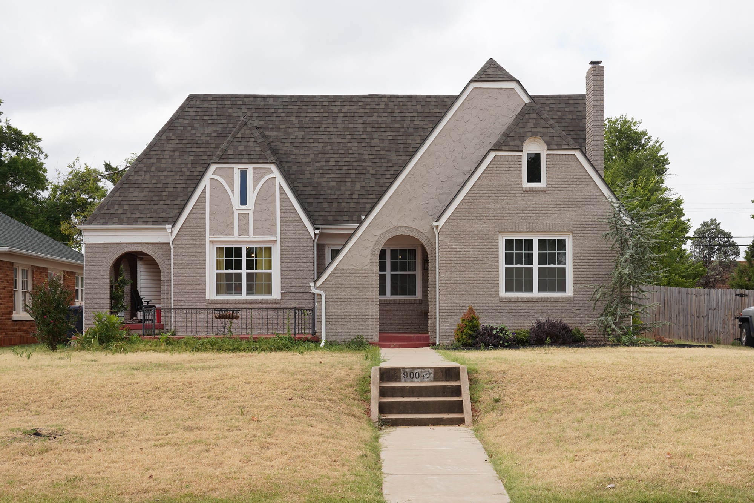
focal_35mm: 35
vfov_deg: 37.9
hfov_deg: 54.4
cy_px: 252
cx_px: 377
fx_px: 733
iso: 100
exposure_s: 1/100
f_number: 10
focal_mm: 35
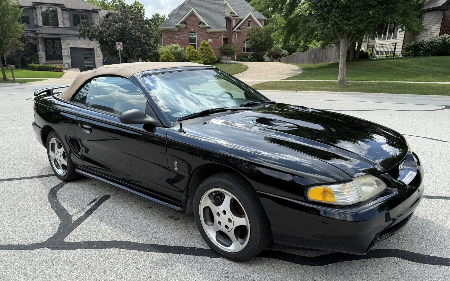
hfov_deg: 70.4
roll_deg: -1.3
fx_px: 319
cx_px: 222
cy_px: 149
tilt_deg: -15.5
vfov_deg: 47.6
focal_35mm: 26
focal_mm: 6.76
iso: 80
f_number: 1.78
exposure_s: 1/1618
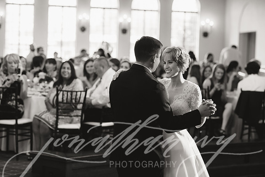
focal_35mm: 85
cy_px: 88
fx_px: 626
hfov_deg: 23.9
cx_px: 132
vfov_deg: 16.1
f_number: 2.8
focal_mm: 85
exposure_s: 1/250
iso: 1600
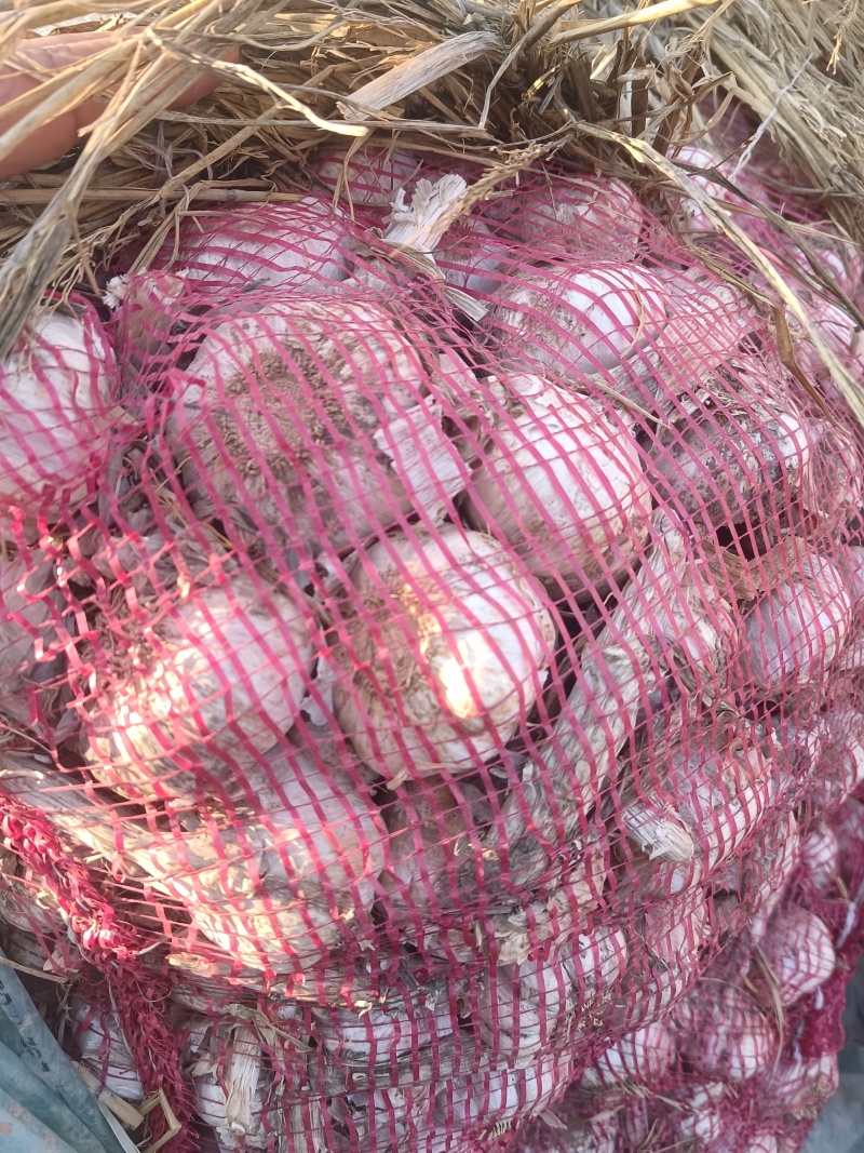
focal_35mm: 27
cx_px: 432
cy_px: 576
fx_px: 899
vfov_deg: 65.3
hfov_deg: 51.3
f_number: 1.9
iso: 175
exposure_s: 1/100
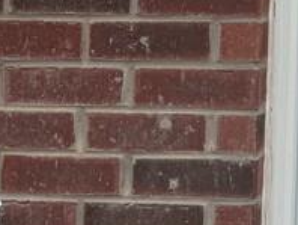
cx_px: 477
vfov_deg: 11.4
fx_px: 1069
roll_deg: -0.9
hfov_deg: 14.5
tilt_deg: +3.0
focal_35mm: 124
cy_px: -121
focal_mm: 6.76
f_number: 1.78
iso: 80
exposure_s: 1/9009
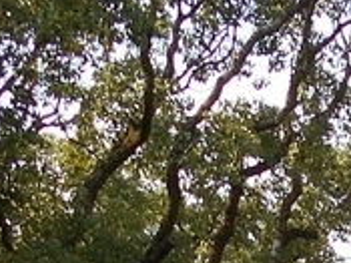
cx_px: 754
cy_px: 753
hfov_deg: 10.1
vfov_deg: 7.5
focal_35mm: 178
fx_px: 1804
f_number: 3.2
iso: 80
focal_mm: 4.6
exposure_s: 1/320
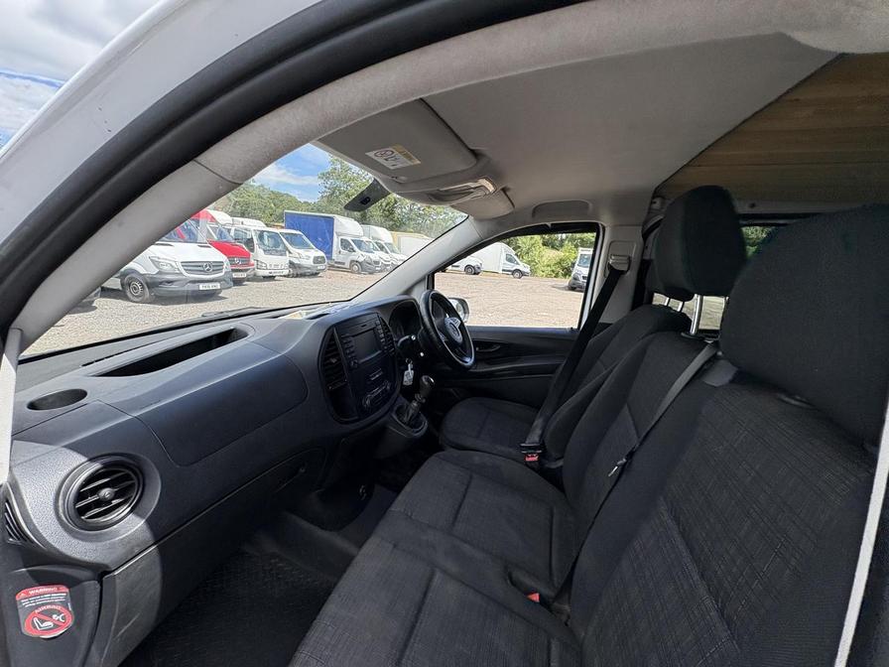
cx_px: 444
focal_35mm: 14
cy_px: 334
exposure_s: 1/921
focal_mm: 2.22
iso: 64
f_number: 2.2
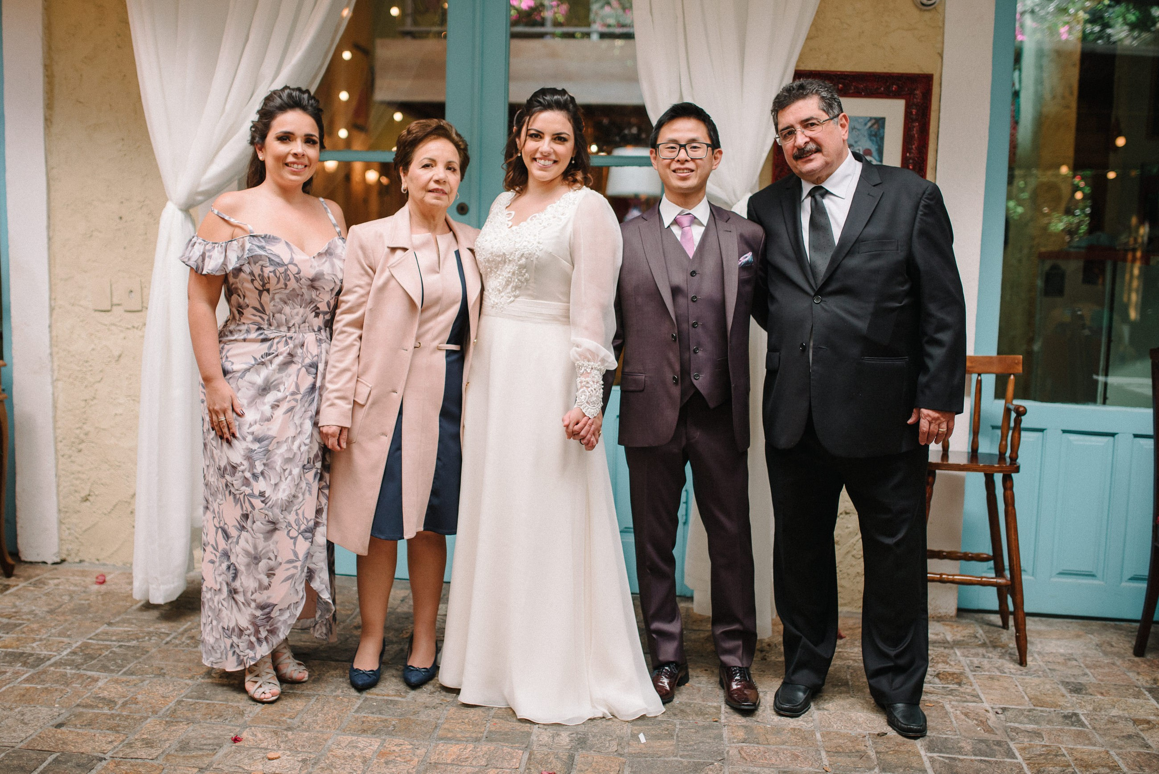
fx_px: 1225
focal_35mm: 38
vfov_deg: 35.0
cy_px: 372
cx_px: 564
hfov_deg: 50.6
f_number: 1.8
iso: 200
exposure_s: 1/320
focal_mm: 35
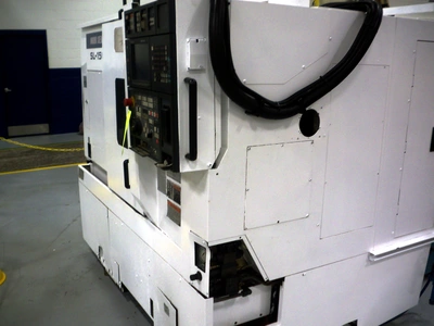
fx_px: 476
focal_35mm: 38
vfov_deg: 37.7
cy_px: 163
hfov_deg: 49.0
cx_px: 217
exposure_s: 1/20
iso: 80
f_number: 3.5
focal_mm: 6.3
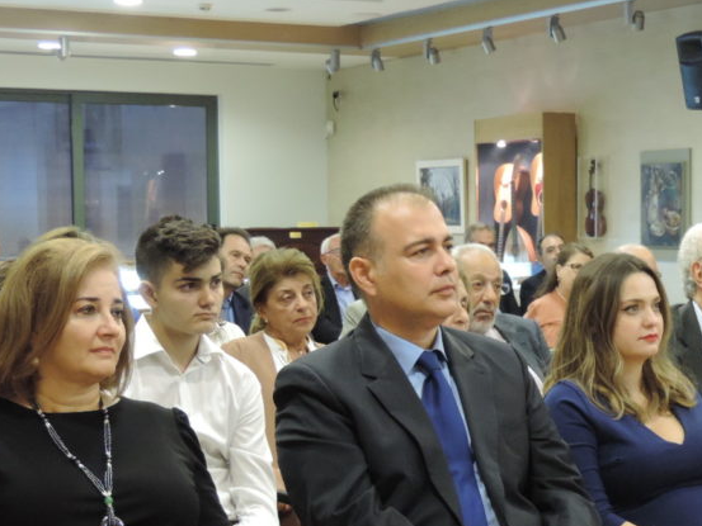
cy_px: 454
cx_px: 524
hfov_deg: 22.3
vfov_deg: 16.8
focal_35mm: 87
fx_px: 1765
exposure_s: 1/13
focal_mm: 8.3
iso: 500
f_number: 3.5
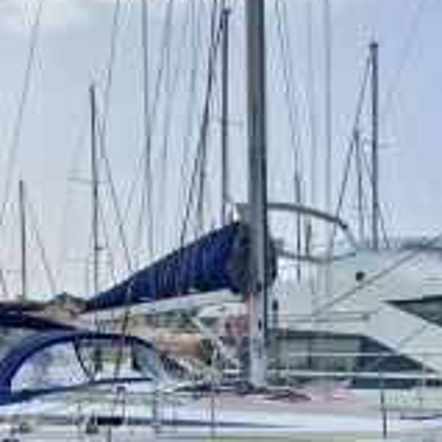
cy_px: 311
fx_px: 809
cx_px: 345
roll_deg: +0.2
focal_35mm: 56
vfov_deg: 30.2
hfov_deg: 29.9
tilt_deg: +0.7
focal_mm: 3.99
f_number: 1.8
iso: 32
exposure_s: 1/1312
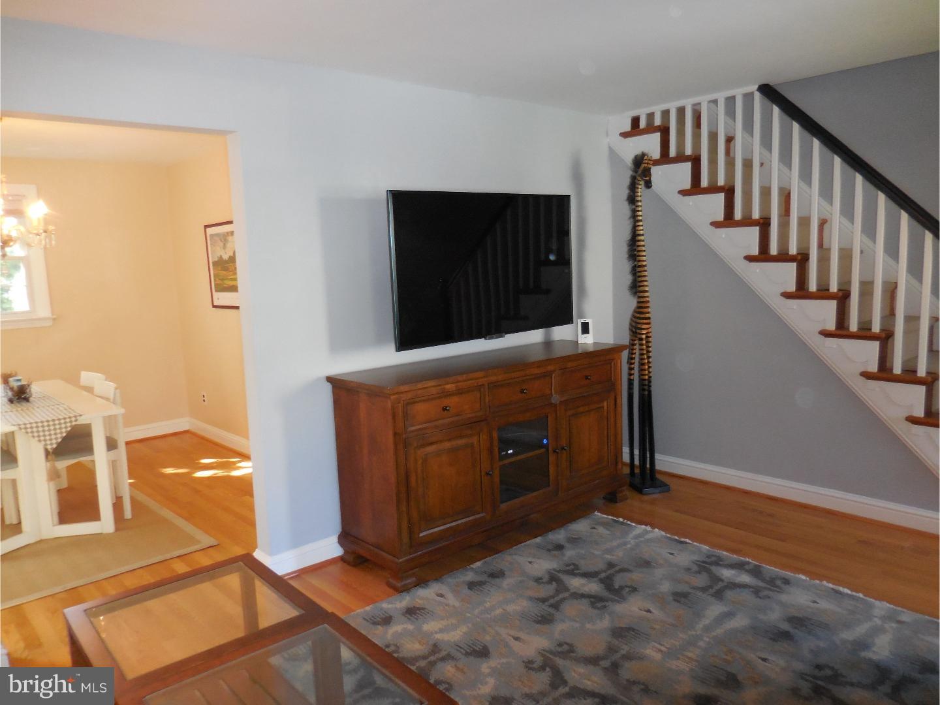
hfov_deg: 69.4
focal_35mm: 25
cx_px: 470
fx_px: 679
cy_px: 352
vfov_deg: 54.9
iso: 320
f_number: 3.3
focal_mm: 4.5
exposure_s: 1/25
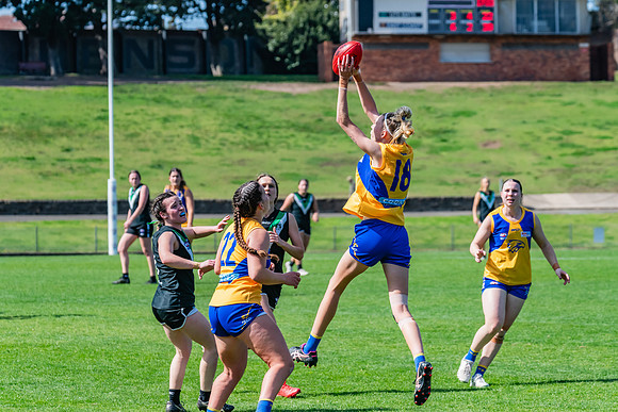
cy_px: 206
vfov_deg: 6.2
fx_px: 3777
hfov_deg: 9.4
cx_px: 309
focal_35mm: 220
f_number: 9
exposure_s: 1/1600
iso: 800
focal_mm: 220
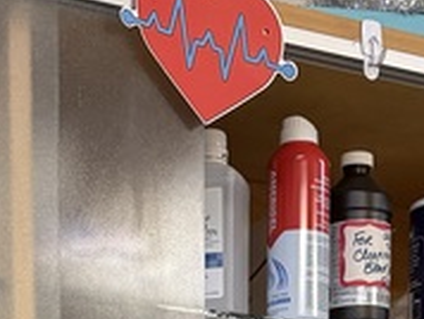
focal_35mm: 138
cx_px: 195
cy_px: 847
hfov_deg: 14.3
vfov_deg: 9.3
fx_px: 1693
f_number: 1.78
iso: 200
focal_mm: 6.76
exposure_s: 1/82
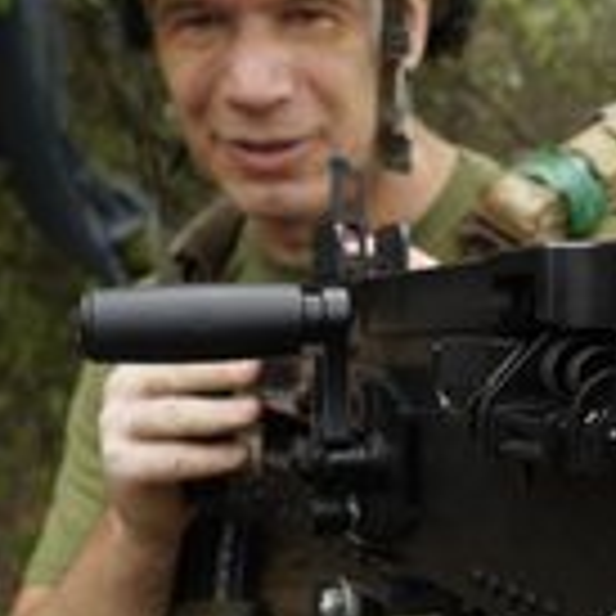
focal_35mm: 77
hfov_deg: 22.0
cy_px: 308
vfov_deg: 22.5
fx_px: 1550
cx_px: 535
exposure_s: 1/320
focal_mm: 31
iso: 640
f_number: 7.1
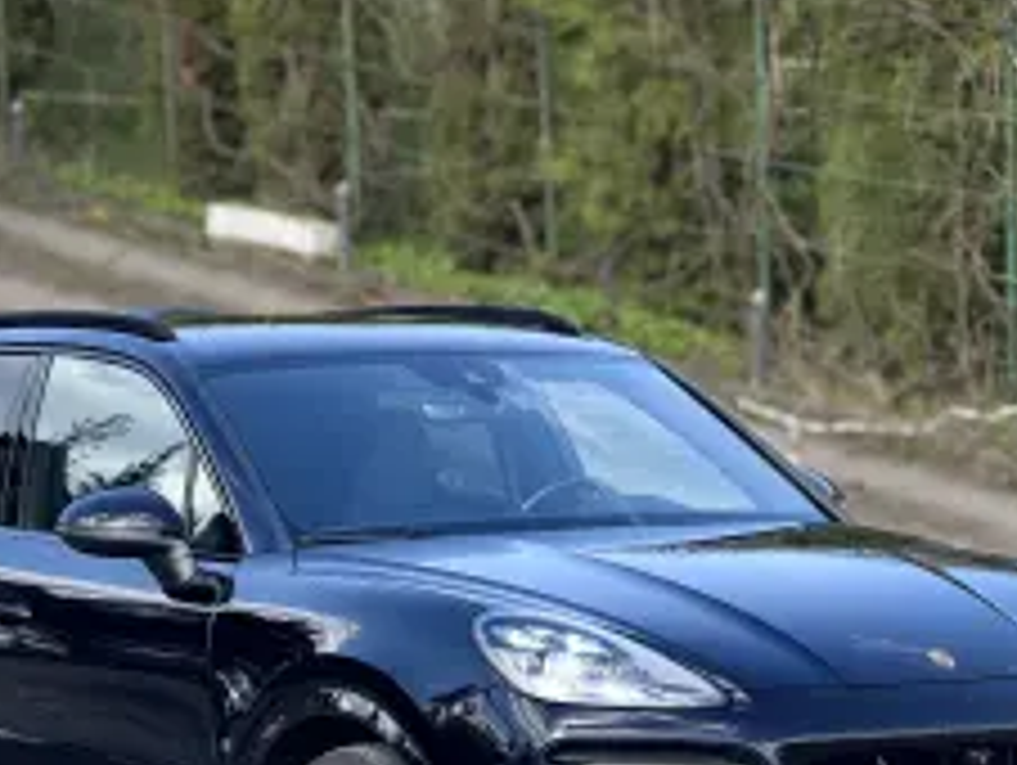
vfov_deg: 7.8
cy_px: 590
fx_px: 5617
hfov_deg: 10.3
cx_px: 450
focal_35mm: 191
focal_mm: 15.66
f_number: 2.8
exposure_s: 1/338
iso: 50
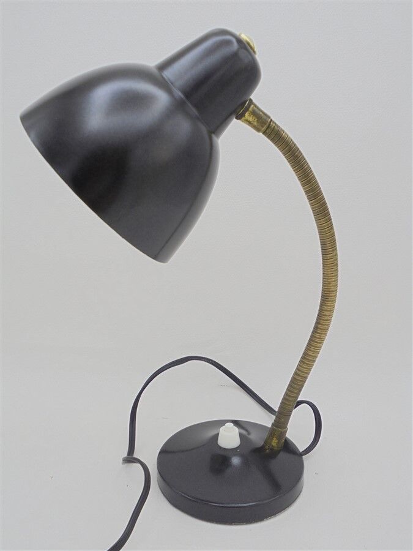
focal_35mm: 34
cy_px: 276
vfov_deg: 54.0
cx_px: 206
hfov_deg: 41.8
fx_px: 541
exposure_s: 1/30
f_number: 4
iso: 100
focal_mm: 6.1
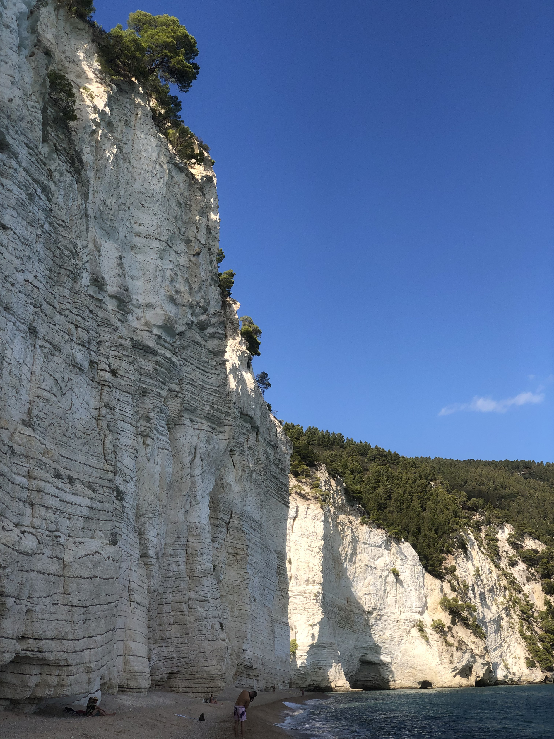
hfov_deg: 28.0
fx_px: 1110
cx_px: 277
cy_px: 370
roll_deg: +2.3
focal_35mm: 52
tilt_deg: +15.1
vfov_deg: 36.8
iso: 16
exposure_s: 1/1021
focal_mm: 6
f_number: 2.4
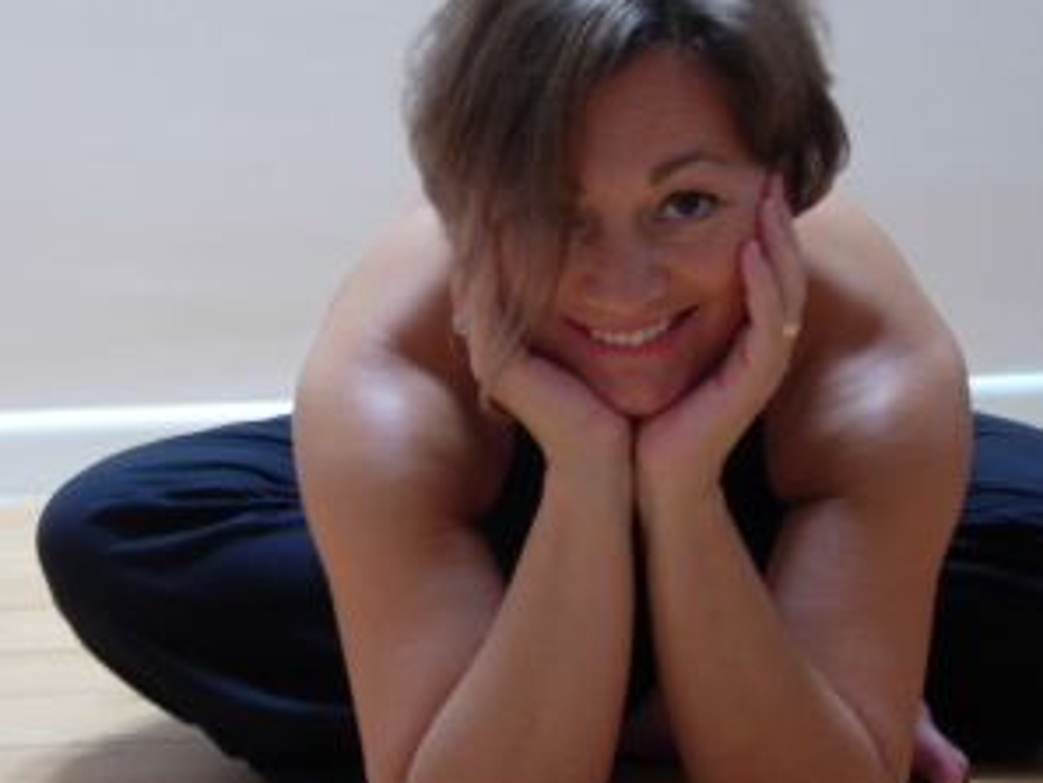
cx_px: 474
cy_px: 442
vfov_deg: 14.1
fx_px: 3165
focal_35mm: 105
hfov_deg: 18.7
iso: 64
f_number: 3.5
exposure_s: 1/8.2
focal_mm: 12.7
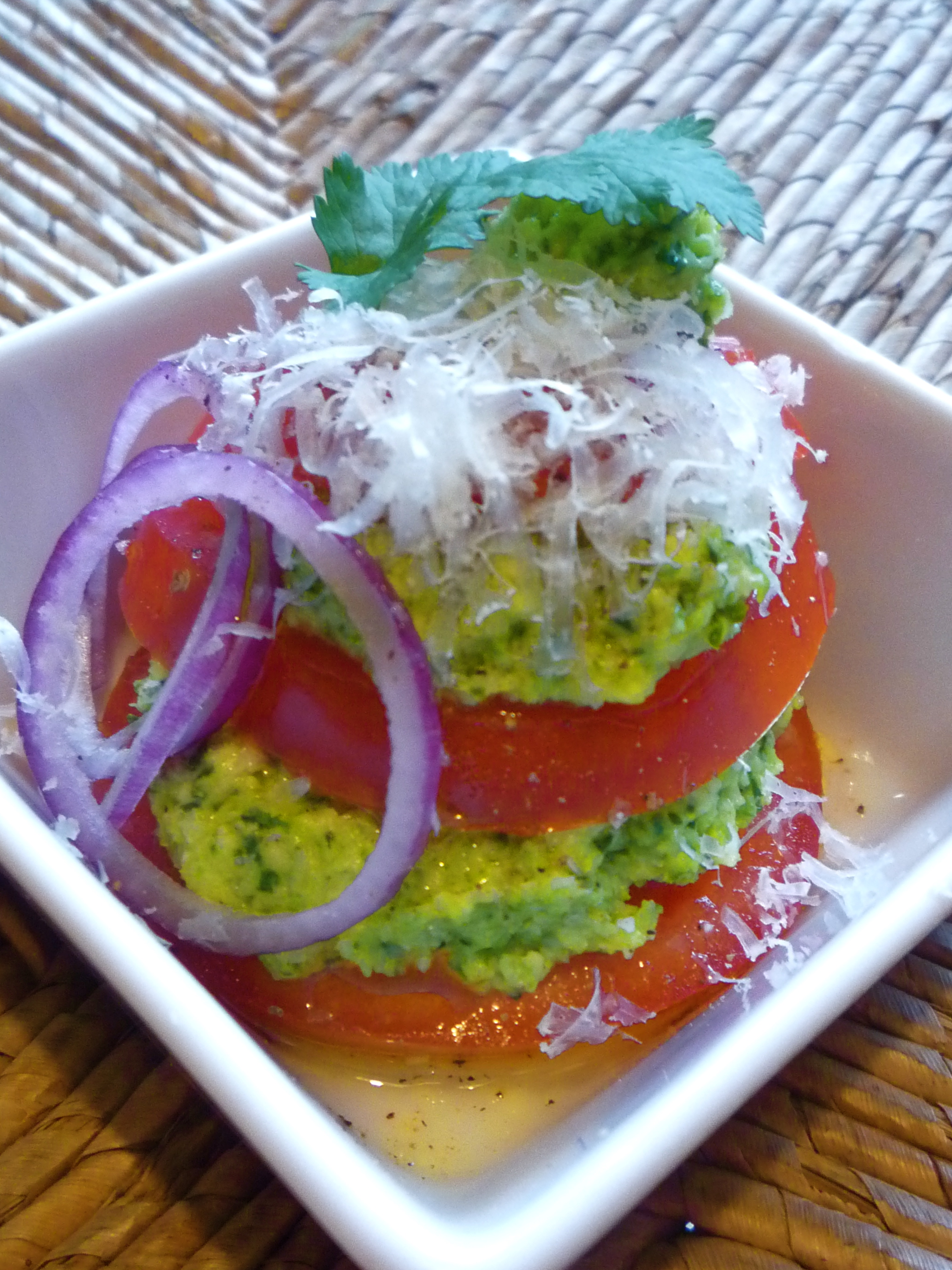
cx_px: 431
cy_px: 816
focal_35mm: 40
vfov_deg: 46.3
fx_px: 1467
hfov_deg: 35.9
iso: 400
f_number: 3.3
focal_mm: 5.2
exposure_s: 1/15
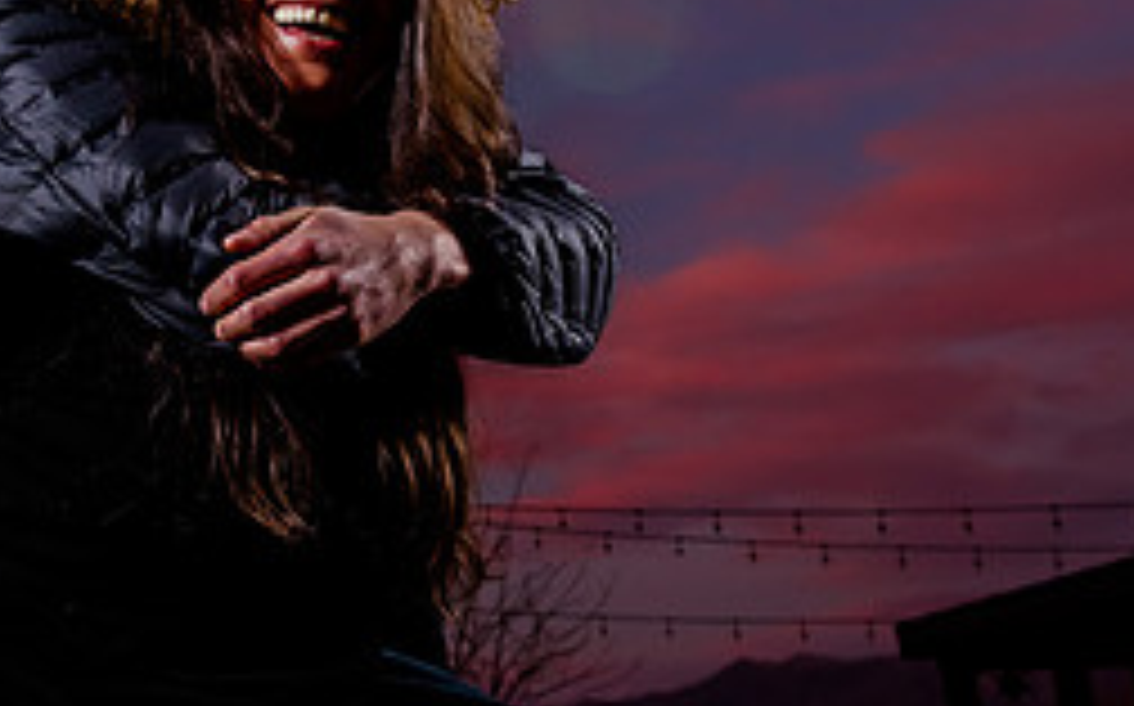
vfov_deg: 16.7
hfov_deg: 26.5
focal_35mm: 77
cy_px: 101
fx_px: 2378
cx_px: 297
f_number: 7.1
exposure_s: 1/160
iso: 800
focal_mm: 32
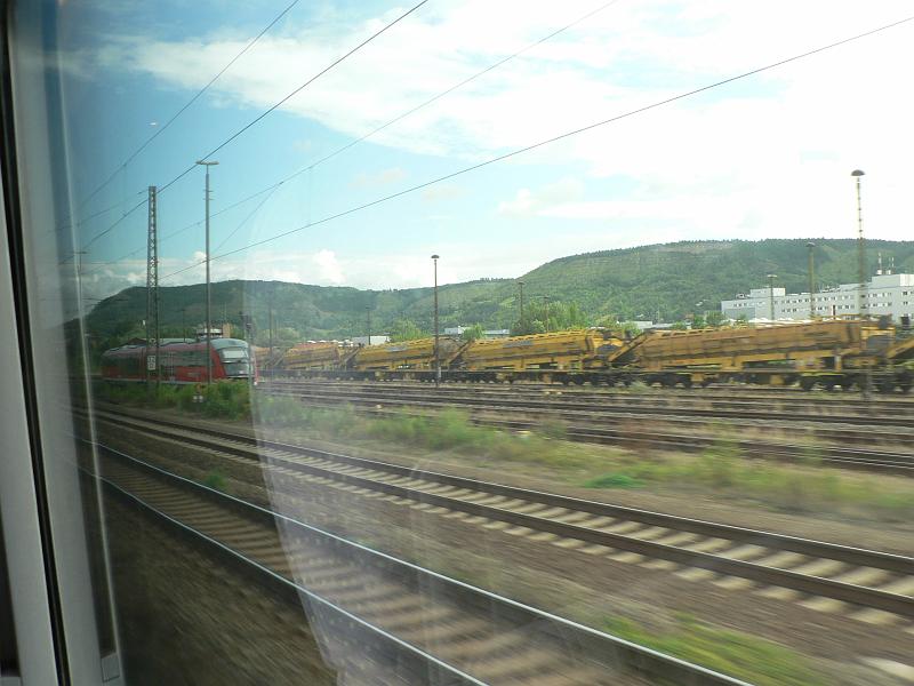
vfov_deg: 39.7
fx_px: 951
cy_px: 343
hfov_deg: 51.4
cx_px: 457
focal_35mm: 36
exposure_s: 1/100
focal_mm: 6
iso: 80
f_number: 4
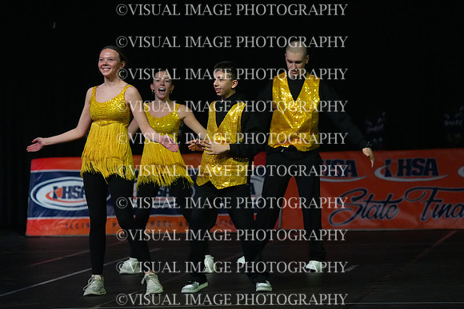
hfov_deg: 9.4
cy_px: 154
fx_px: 2836
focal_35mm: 220
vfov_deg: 6.2
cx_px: 232
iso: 12800
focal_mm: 220
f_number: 5
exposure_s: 1/1000
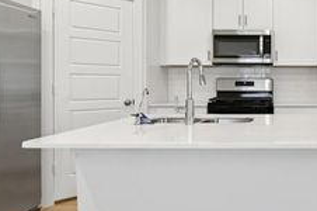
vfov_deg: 42.2
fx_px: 273
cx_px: 269
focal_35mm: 31
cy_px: 101
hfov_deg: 54.6
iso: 400
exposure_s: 1/25
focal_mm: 14
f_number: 8
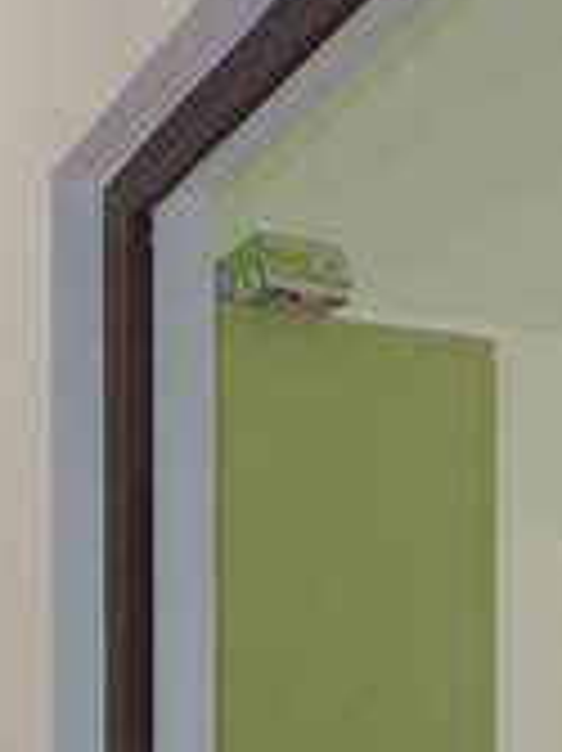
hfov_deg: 18.9
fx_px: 1582
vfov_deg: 23.0
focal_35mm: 73
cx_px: -135
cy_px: 1033
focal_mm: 4.3
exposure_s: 1/40
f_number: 3
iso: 200
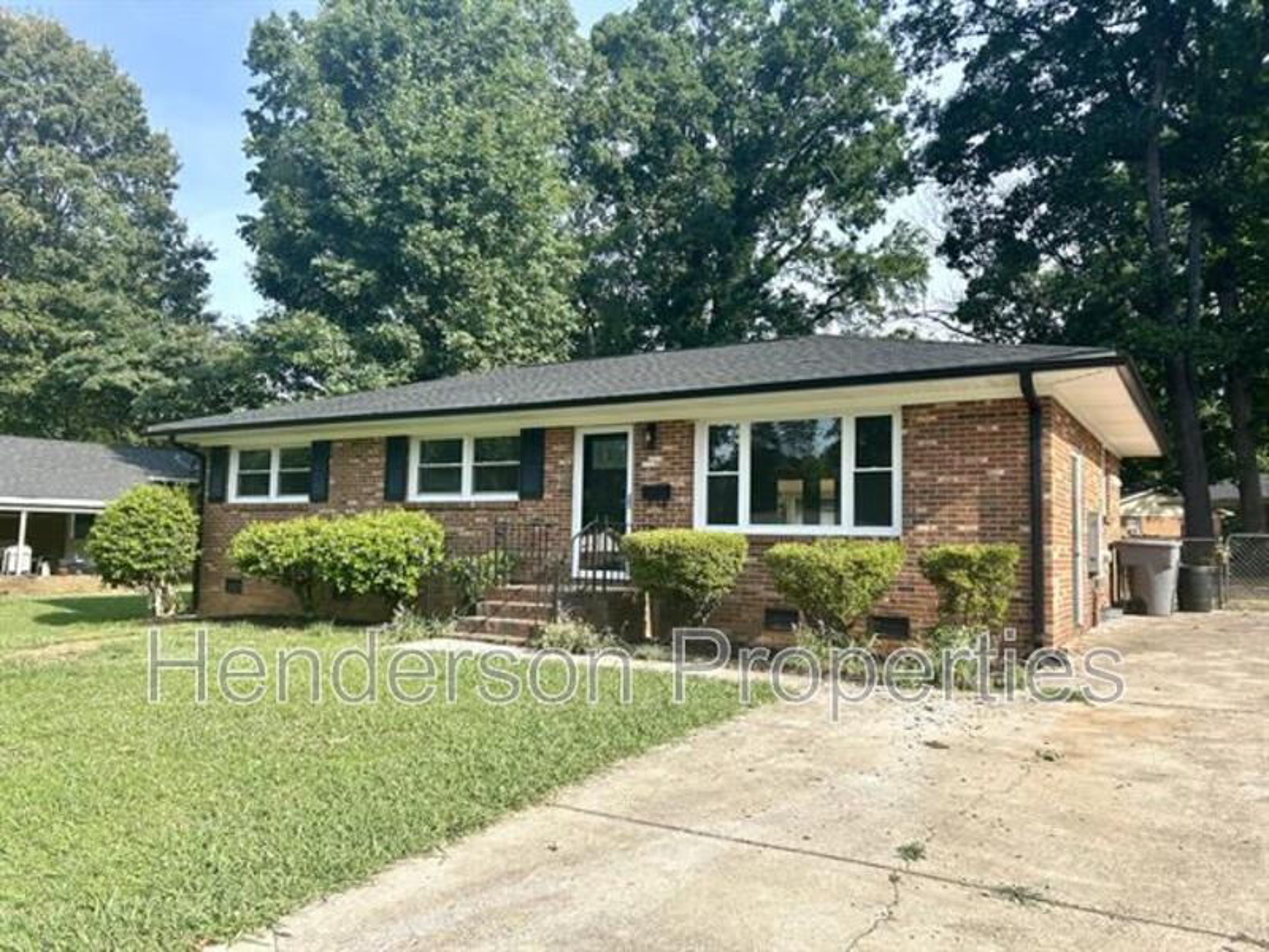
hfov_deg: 67.3
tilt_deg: +3.1
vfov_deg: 53.1
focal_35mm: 26
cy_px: 476
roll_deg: -2.0
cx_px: 634
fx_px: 953
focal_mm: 5.7
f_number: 1.5
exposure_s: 1/1972
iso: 50
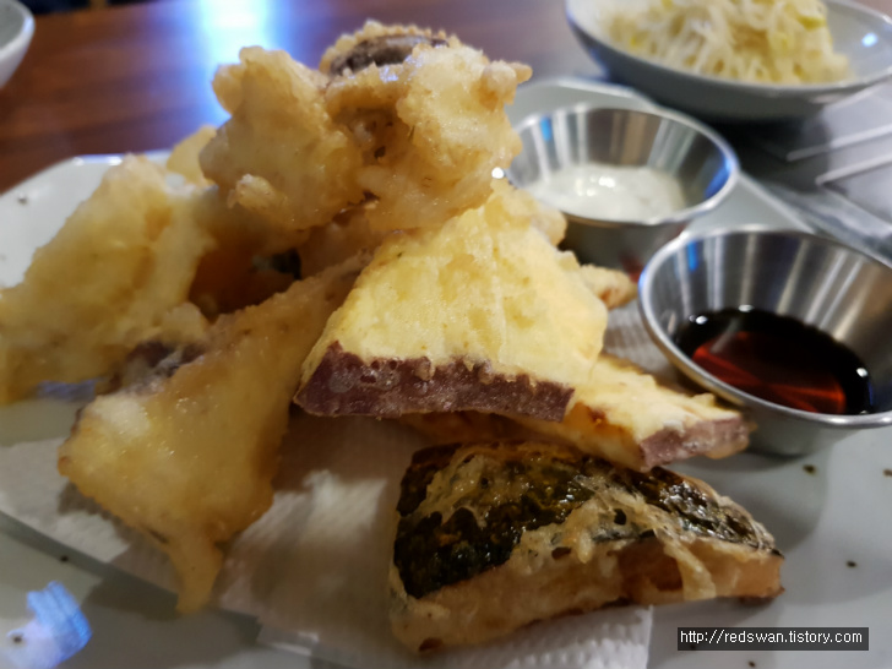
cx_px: 446
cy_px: 334
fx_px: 670
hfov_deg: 67.3
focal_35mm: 26
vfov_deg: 53.1
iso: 250
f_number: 1.7
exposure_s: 1/20
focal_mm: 4.2
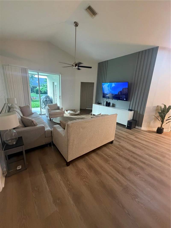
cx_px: 86
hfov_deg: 85.7
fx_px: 92
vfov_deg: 102.1
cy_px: 114
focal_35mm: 14
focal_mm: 2.22
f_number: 2.2
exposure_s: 1/60
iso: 640
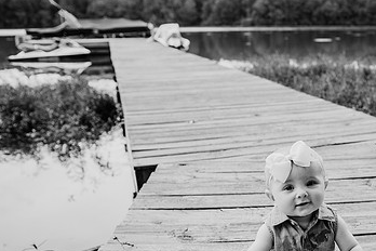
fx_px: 418
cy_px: 195
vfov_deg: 32.6
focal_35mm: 40
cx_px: 303
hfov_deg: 45.9
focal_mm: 24
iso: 500
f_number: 3.5
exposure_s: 1/800
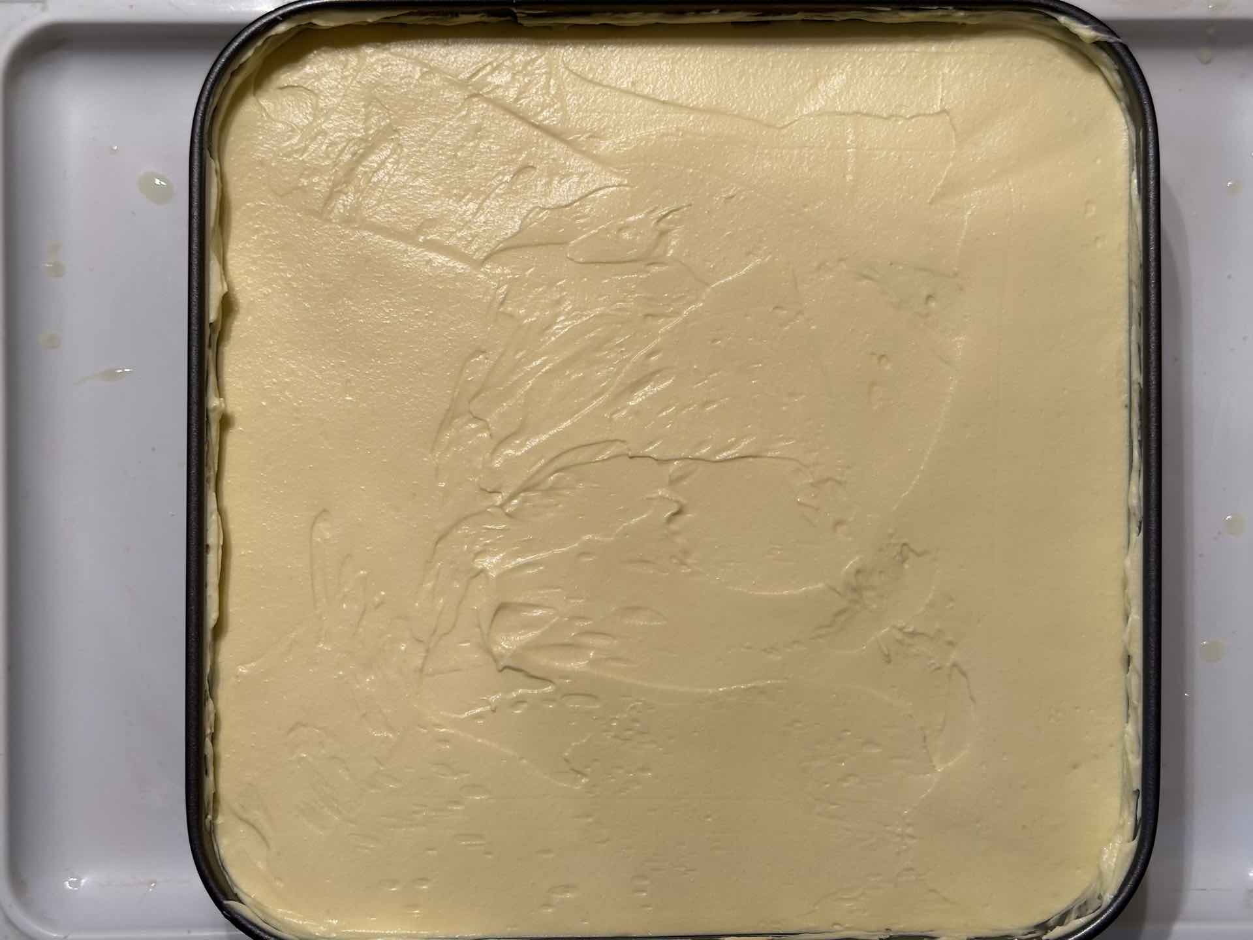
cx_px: 626
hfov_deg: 39.7
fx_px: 1737
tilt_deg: -89.5
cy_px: 470
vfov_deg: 30.3
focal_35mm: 48
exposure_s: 1/50
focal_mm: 6.86
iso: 64
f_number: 1.78
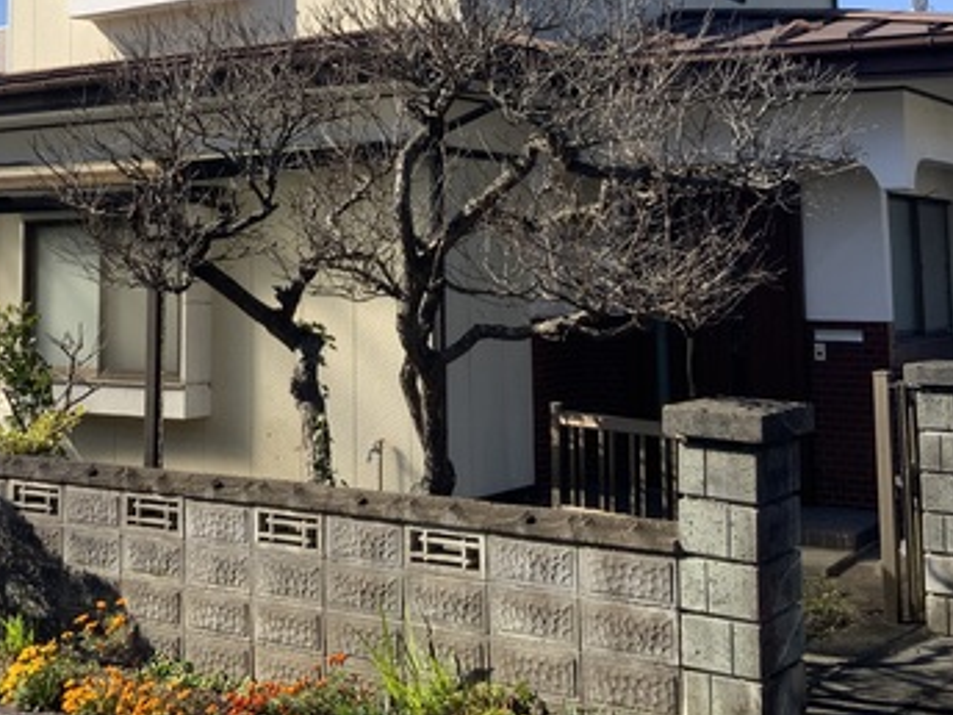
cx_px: 360
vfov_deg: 26.4
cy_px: 116
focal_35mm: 54
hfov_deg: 35.4
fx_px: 1487
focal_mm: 3
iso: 16
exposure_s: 1/1577
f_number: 1.8
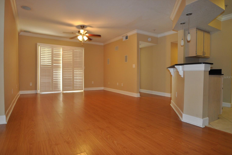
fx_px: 142
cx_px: 115
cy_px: 77
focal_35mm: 22
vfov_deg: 57.2
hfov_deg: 78.6
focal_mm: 14
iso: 640
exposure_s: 1/60
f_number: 4
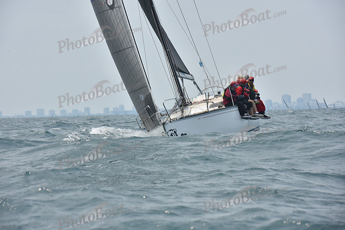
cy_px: 115
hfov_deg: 10.3
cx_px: 172
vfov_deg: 6.9
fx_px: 1917
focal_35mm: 200
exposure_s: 1/800
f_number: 11
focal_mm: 200
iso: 250
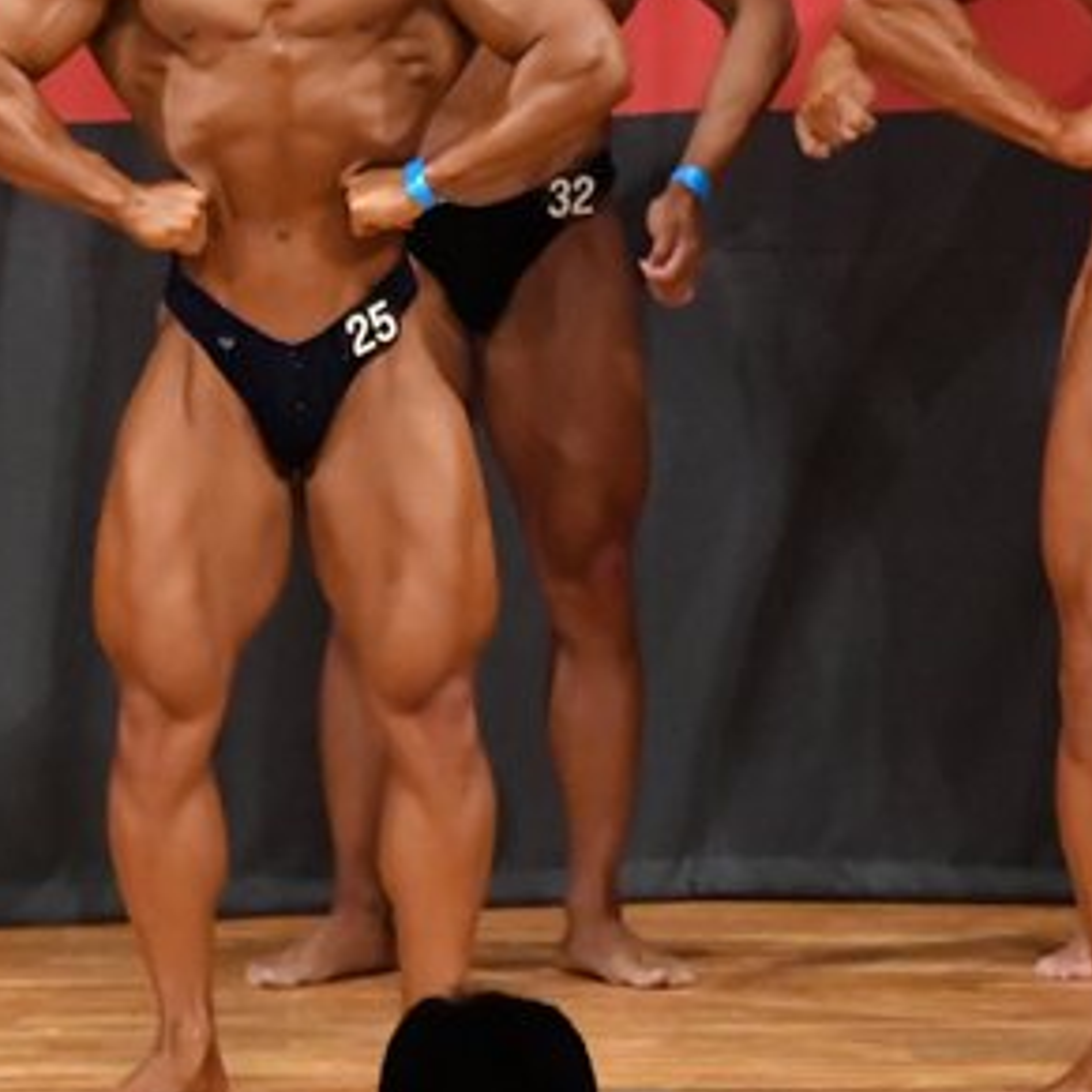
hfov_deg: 2.9
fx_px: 21771
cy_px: 285
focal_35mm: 610
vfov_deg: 2.9
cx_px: 565
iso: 10000
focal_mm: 180
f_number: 5.6
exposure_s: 1/400
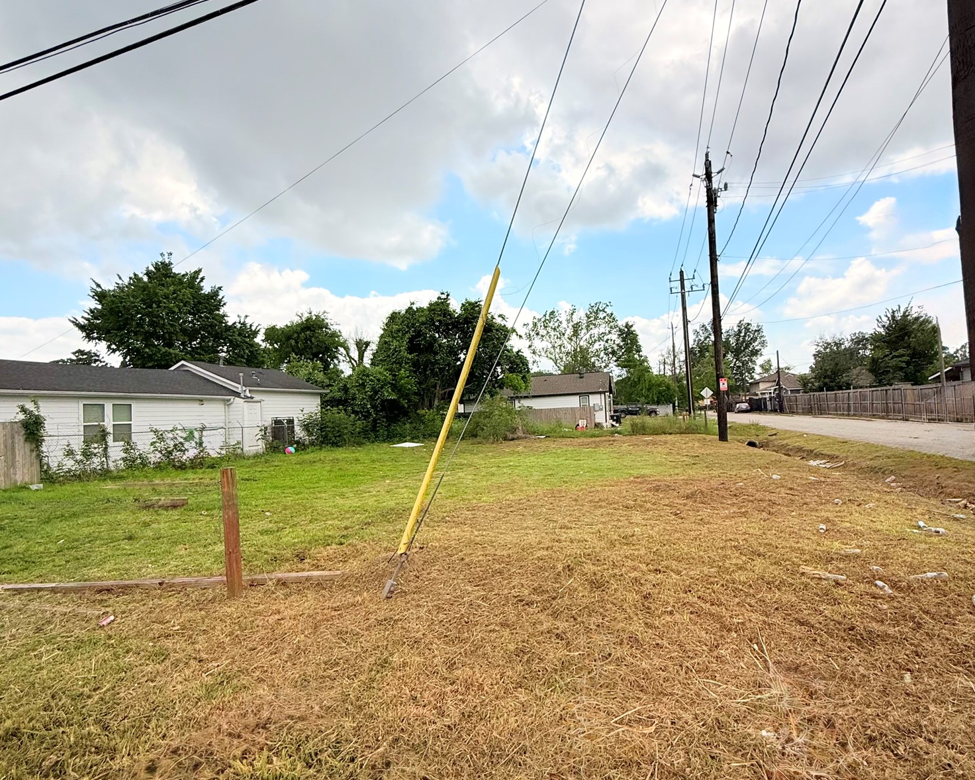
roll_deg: +2.2
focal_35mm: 19
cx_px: 474
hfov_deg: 83.3
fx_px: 548
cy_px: 406
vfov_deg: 70.8
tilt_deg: +2.2
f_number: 2.2
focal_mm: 2.22
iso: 50
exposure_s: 1/2165
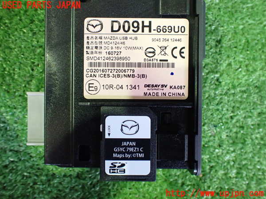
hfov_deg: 60.0
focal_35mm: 30
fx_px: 231
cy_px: 100
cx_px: 133
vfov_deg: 46.8
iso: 800
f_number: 2.3
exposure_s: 1/30
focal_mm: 5.4
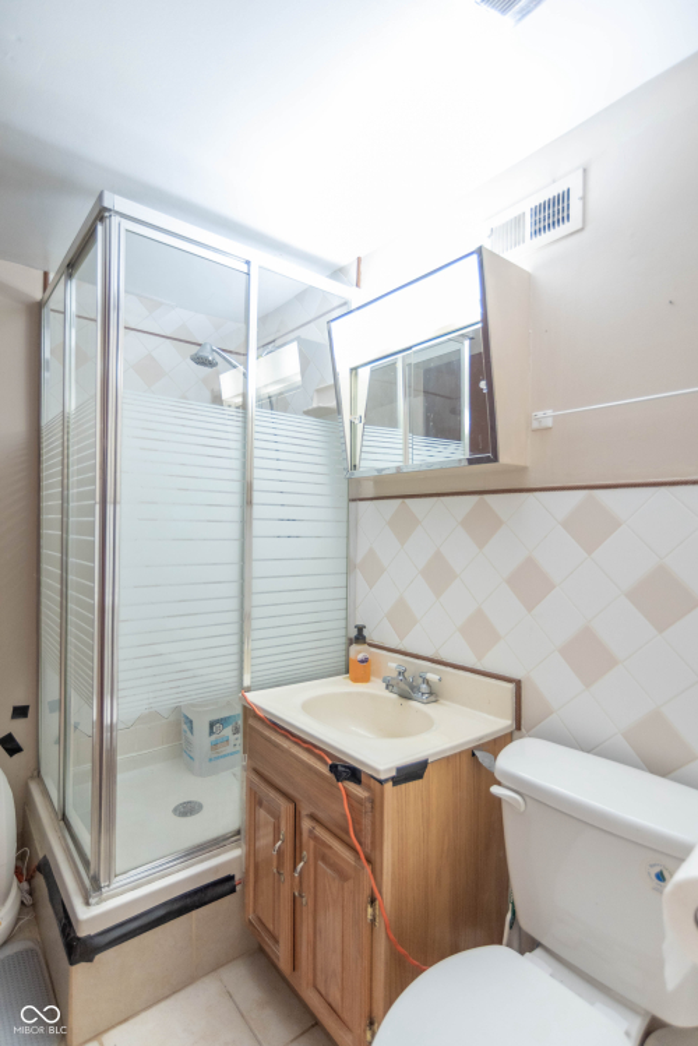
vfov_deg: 90.0
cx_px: 349
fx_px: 523
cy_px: 523
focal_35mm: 18
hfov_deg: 67.4
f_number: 3.5
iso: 800
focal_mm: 18
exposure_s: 1/60
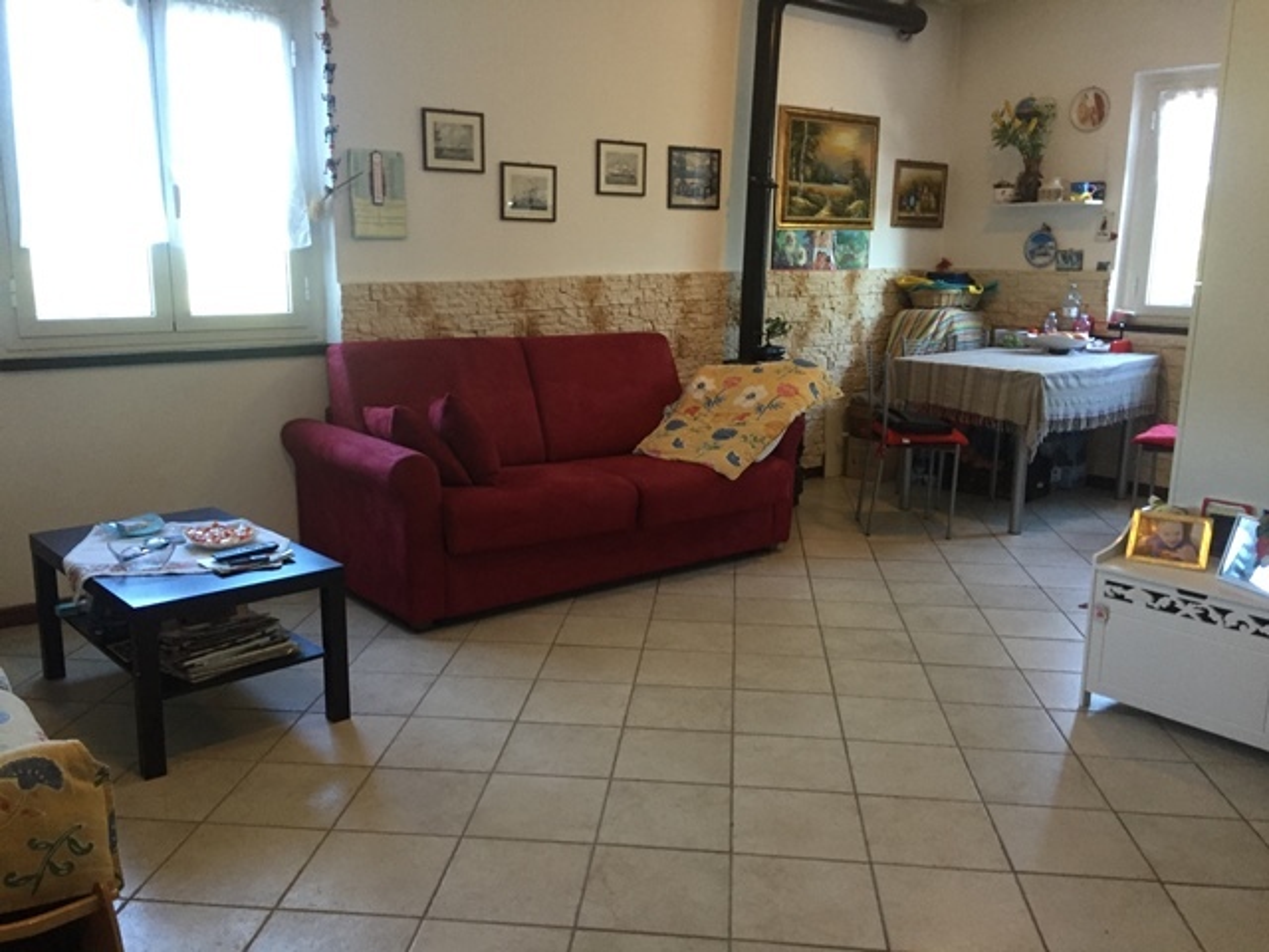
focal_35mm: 29
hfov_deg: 61.7
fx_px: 1063
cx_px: 634
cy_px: 476
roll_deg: -0.5
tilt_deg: -12.0
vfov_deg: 48.2
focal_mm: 4.15
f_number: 2.2
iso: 200
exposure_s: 1/33
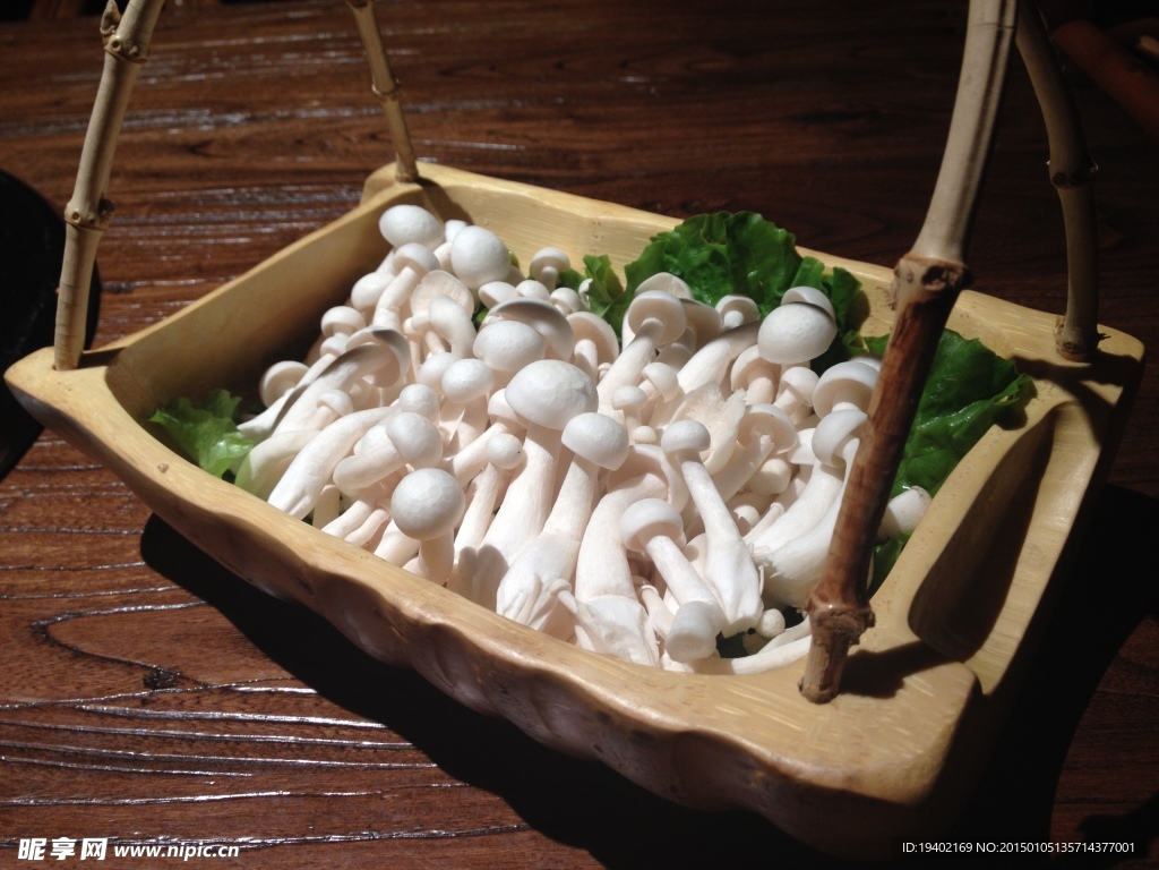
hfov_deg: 52.6
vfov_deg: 40.7
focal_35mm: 35
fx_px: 1172
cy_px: 435
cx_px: 580
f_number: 2.4
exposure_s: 1/20
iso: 64
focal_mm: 4.28
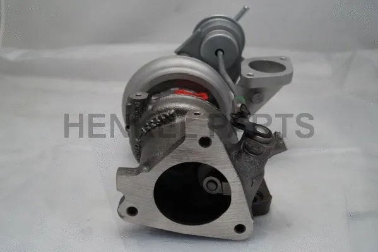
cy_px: 126
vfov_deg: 31.9
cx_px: 189
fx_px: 441
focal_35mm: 42
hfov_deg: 46.4
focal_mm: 28
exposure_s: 1/160
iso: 800
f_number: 4.5
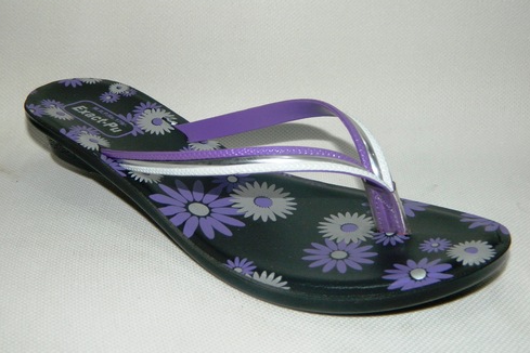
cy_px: 159
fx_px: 736
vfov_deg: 27.0
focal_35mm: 50
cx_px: 270
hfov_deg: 39.6
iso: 200
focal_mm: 8.4
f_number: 10.2
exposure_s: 1/50
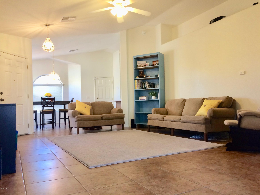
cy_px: 98
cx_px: 130
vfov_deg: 48.2
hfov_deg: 61.7
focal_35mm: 29
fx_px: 218
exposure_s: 1/30
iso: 64
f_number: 2.2
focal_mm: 4.15
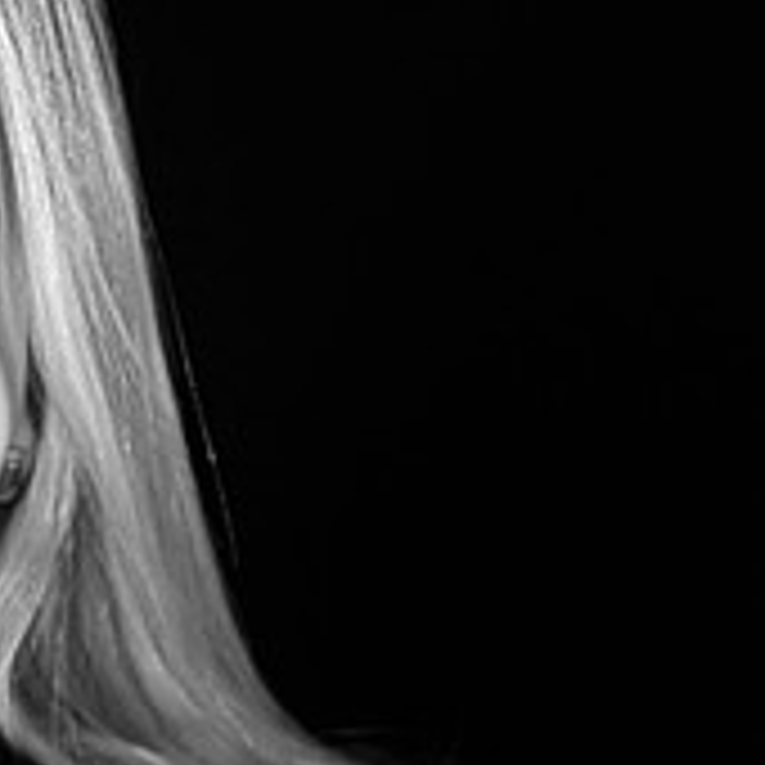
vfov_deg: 7.1
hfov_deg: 7.0
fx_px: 6176
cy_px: 459
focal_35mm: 247
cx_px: -284
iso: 800
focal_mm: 85
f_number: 3.2
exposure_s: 1/250
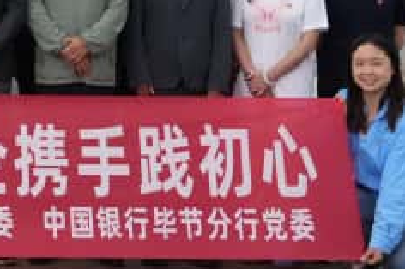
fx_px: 1180
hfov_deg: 18.2
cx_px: -112
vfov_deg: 12.4
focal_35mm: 105
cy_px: -137
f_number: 5.6
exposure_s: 1/8000
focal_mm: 30
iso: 8000
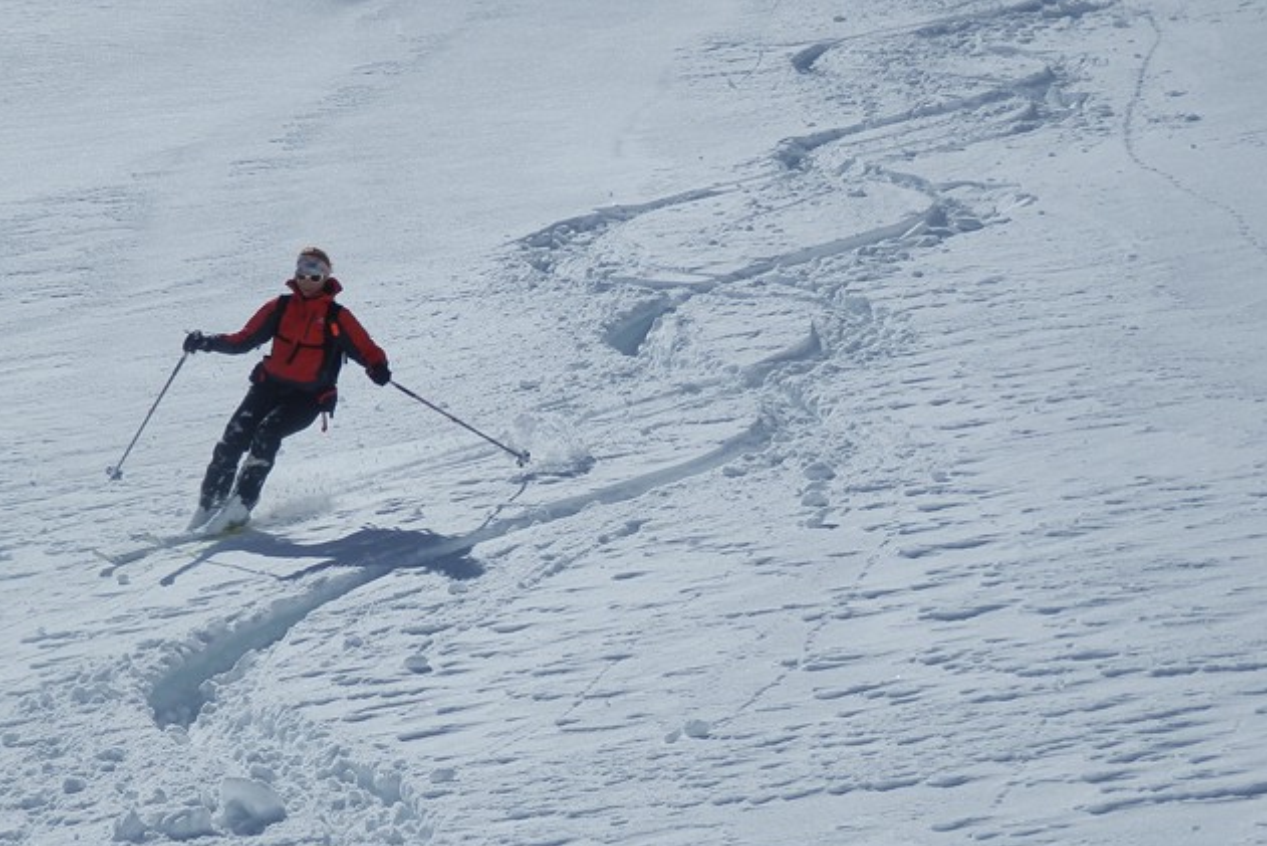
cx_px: 530
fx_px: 3062
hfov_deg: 23.4
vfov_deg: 15.7
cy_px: 567
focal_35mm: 87
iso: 80
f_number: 12.4
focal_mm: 11.9
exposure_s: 1/320
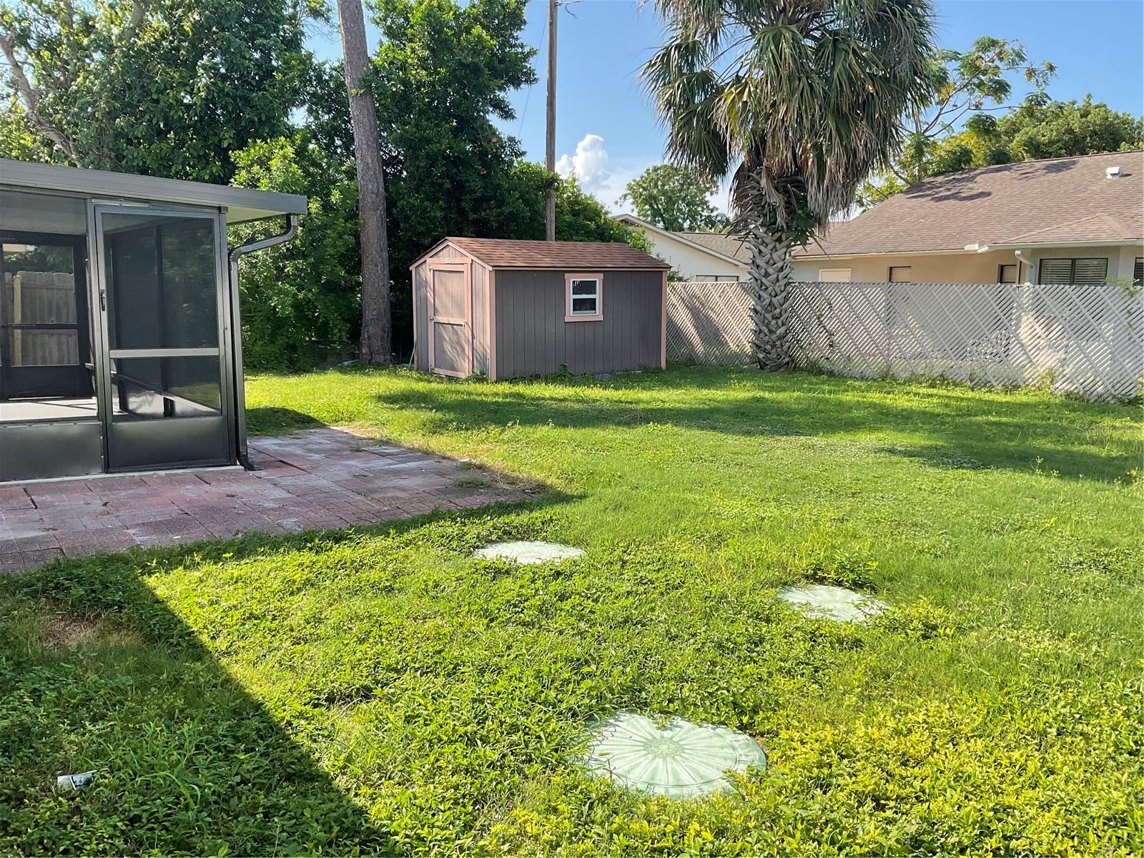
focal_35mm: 29
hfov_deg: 61.7
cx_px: 572
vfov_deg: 48.2
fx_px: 958
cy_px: 429
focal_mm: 3
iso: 25
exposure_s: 1/749
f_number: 1.8
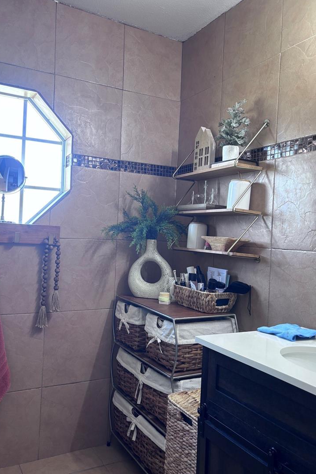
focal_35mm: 30
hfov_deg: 43.5
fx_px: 395
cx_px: 142
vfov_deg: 61.9
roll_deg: -2.6
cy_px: 233
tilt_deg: -1.9
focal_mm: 5.96
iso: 125
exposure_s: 1/60
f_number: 1.6
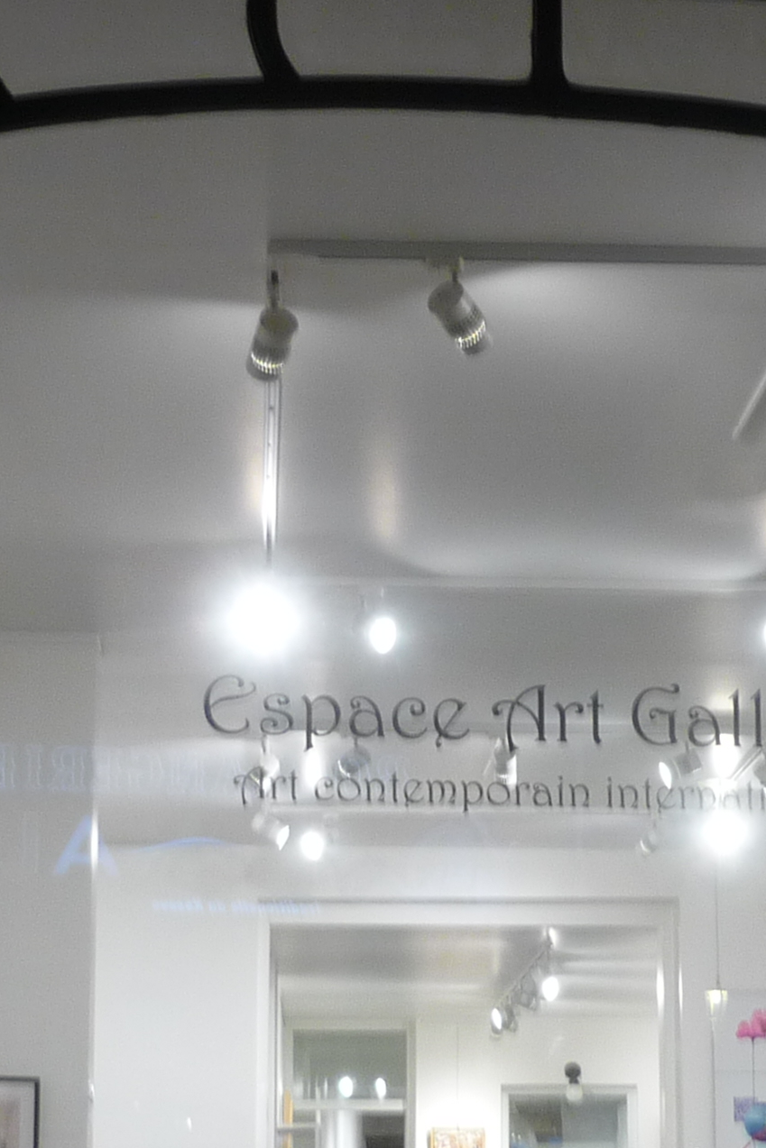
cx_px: 432
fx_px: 2808
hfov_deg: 15.5
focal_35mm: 88
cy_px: 824
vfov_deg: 22.9
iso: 100
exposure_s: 1/30
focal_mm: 5.5
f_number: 2.8
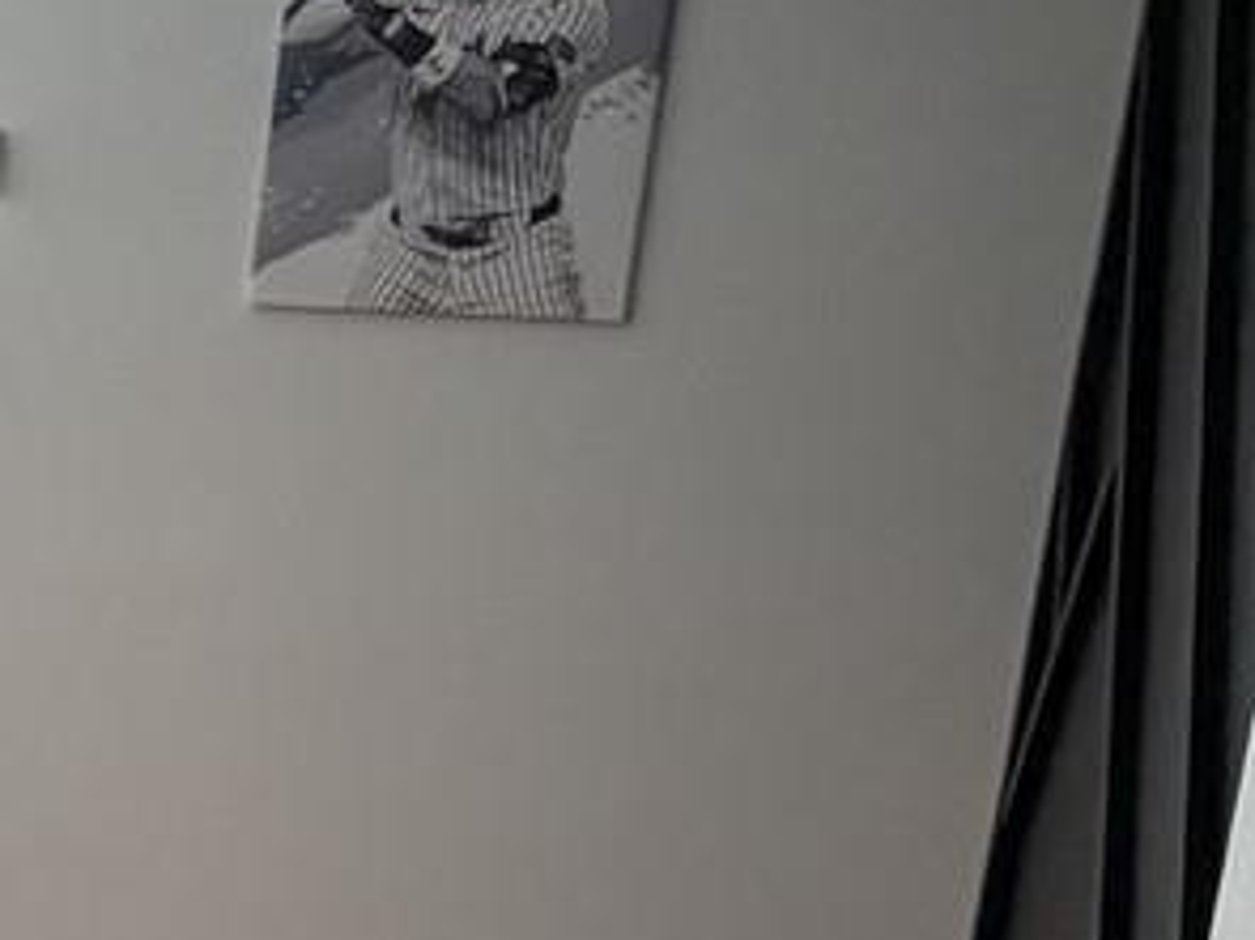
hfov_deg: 20.8
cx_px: -749
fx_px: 2754
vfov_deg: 19.0
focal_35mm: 76
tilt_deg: -11.7
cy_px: 868
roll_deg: -3.2
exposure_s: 1/120
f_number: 2.2
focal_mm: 2.22
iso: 200
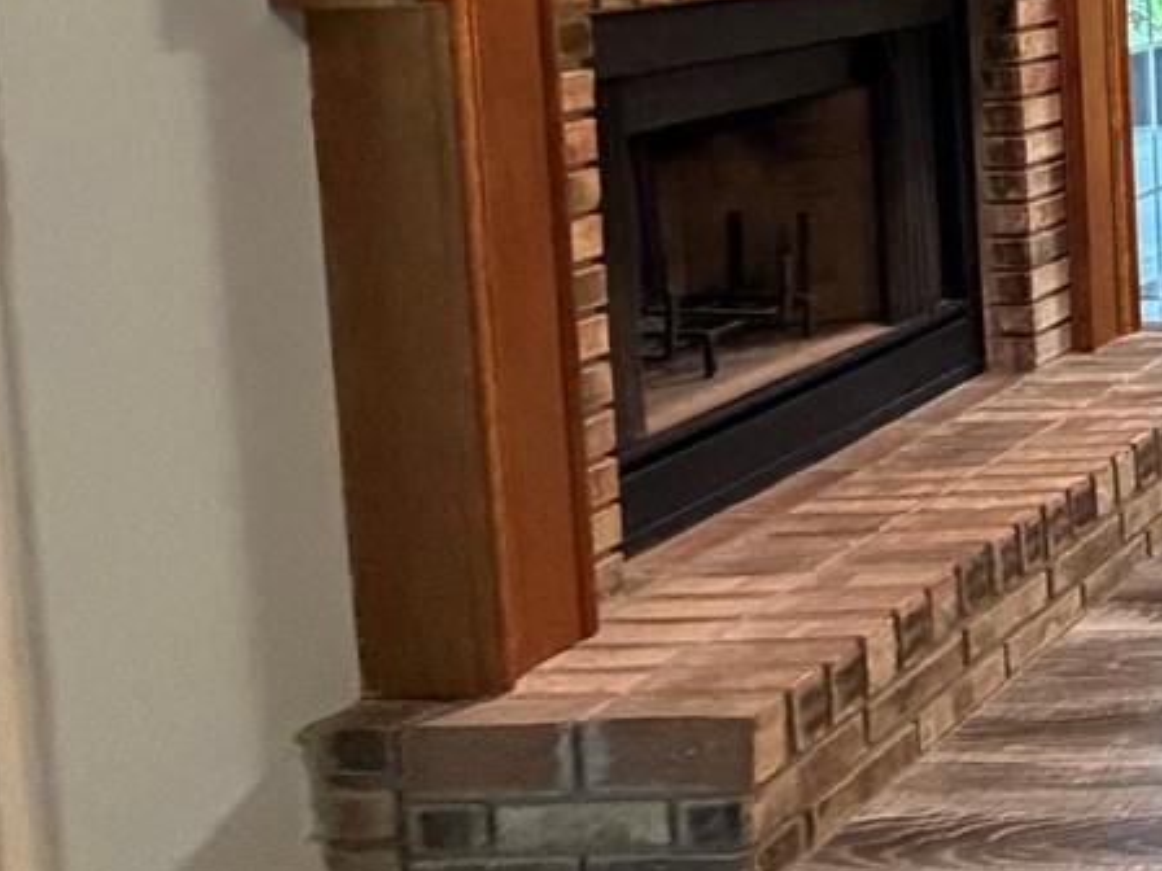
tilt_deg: -3.8
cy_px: -47
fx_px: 1678
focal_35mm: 50
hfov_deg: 22.7
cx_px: 2062
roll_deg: +0.1
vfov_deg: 27.1
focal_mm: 2.22
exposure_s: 1/60
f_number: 2.2
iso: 500
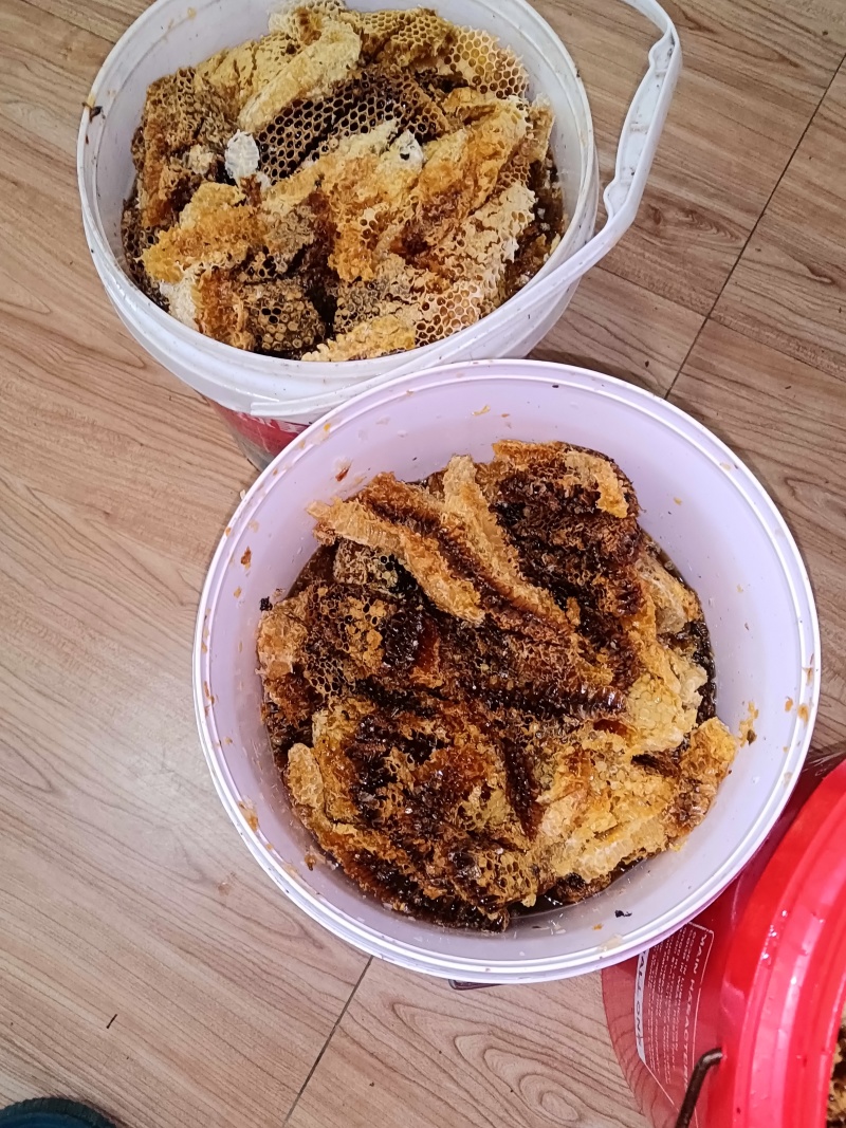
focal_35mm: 27
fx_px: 880
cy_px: 564
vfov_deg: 65.3
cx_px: 423
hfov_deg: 51.3
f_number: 1.9
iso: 2037
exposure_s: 1/25
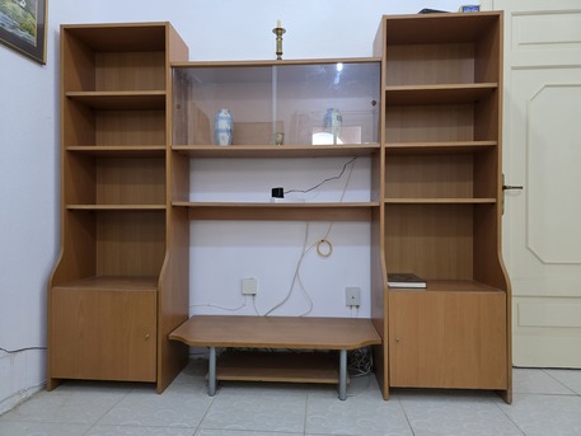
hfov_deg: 73.9
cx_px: 290
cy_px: 218
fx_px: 386
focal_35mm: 23
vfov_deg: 58.9
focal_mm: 6.3
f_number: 1.7
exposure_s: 1/120
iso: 800
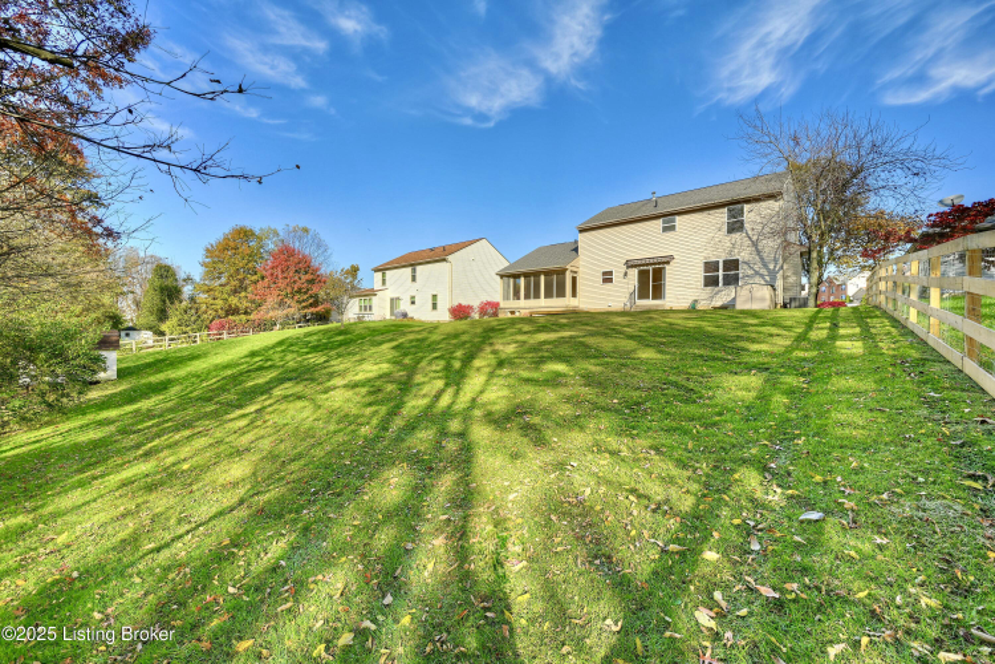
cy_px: 332
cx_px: 498
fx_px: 387
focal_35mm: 14
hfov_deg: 104.3
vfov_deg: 81.2
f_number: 11
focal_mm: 14
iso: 100
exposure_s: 1/30
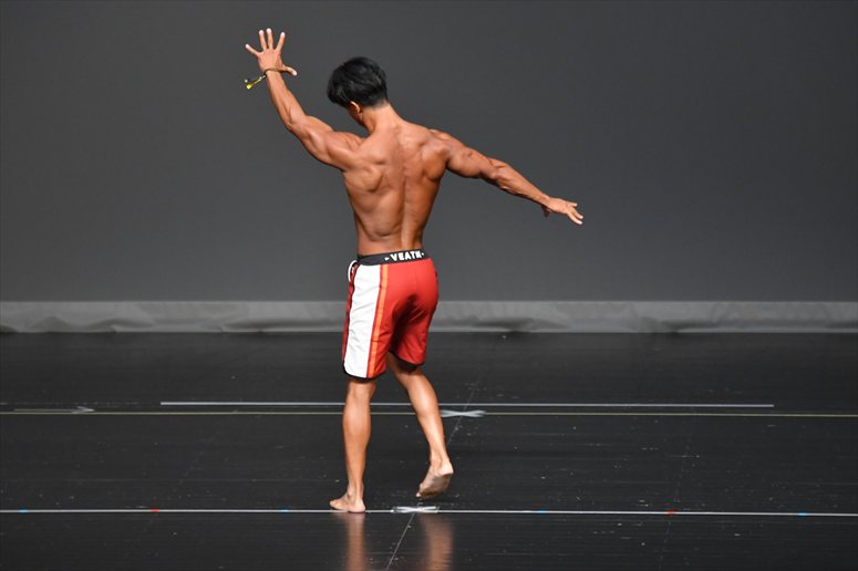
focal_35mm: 300
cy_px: 286
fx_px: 7147
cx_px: 429
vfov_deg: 4.6
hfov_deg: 6.9
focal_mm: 200
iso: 2500
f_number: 5.6
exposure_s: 1/400
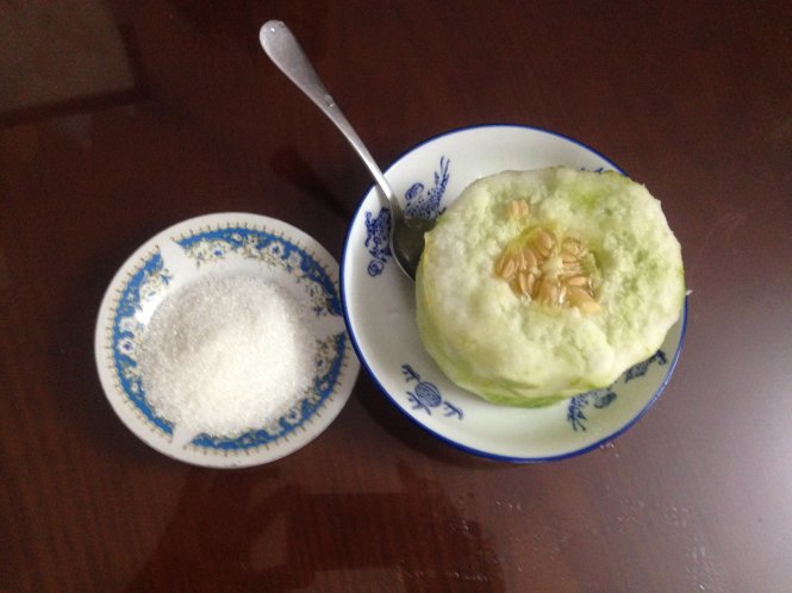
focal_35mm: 33
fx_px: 755
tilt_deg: -73.6
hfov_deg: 55.4
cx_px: 396
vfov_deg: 42.9
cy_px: 296
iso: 250
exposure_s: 1/20
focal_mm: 4.12
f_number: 2.4
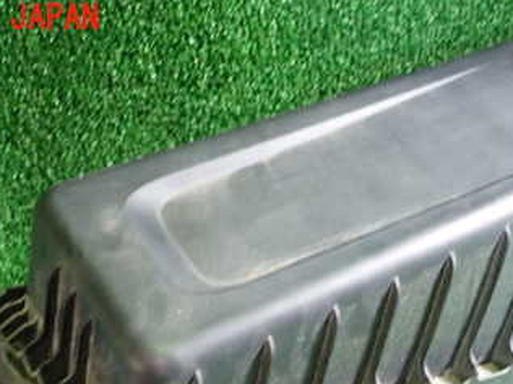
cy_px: 363
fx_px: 845
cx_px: 291
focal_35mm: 57
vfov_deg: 24.7
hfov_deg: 33.7
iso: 500
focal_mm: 5.4
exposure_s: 1/30
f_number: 2.3
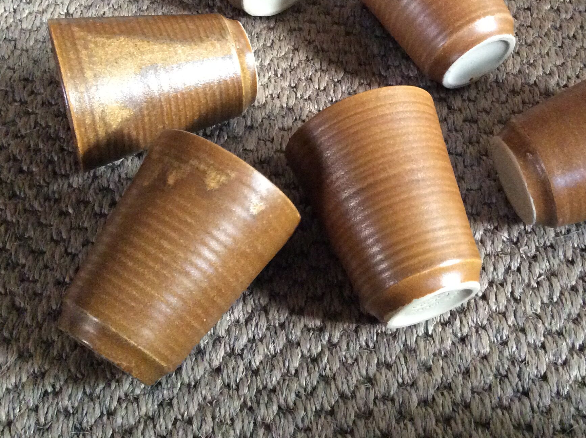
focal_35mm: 48
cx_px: 352
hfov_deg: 39.5
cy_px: 120
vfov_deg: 29.8
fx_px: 811
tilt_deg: -55.1
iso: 400
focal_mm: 3.3
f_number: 2.4
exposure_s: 1/17
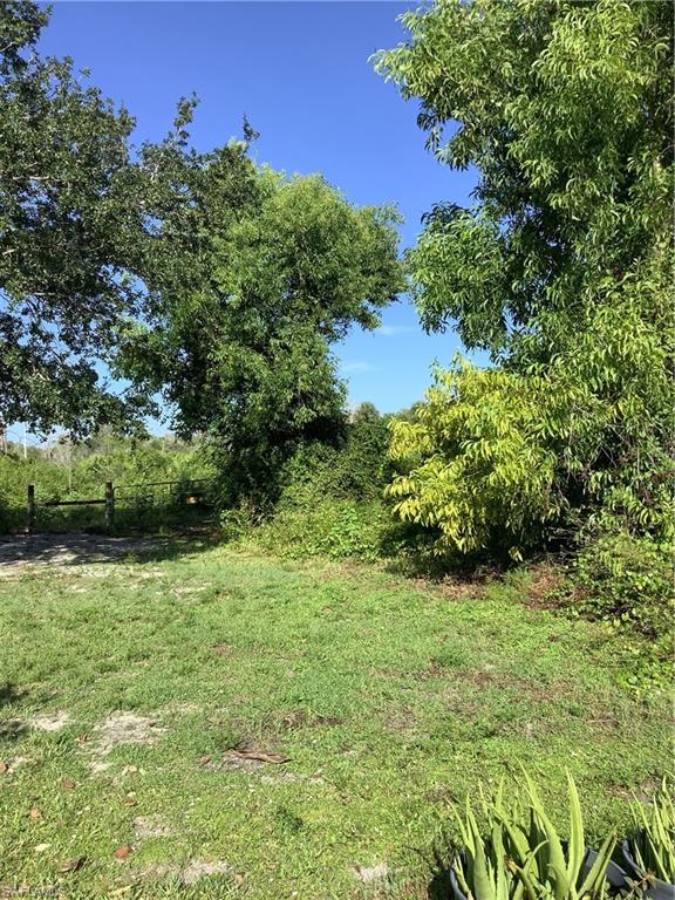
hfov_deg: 45.4
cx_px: 338
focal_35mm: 31
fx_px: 806
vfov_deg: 58.4
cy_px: 450
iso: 25
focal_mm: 3.3
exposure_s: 1/823
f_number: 2.4
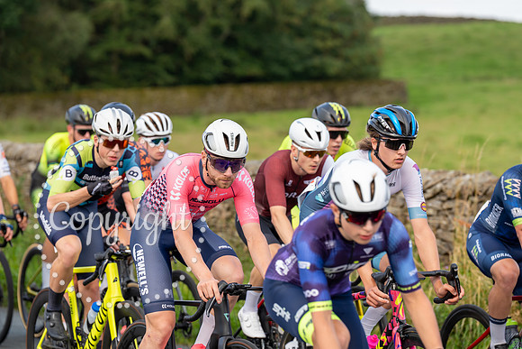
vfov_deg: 8.2
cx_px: 261
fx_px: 2422
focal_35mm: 167
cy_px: 174
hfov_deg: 12.3
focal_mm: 167
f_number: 4.5
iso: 500
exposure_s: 1/800
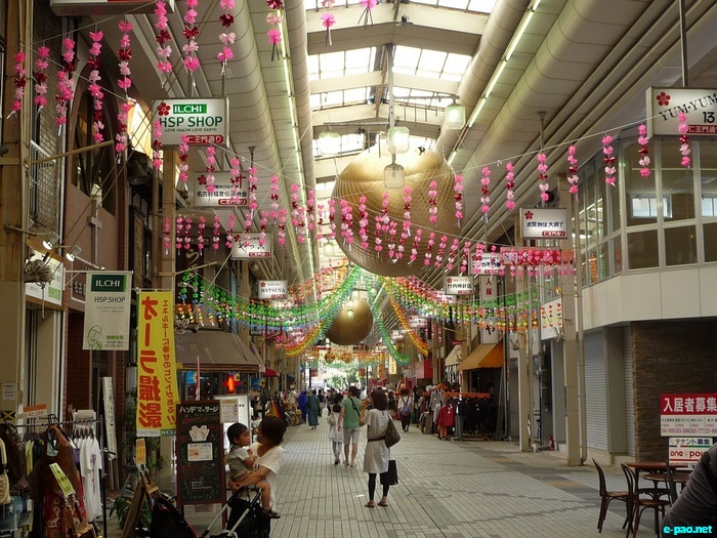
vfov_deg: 29.1
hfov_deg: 38.2
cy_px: 269
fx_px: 1036
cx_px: 358
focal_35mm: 50
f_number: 3.4
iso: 100
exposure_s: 1/100
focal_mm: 5
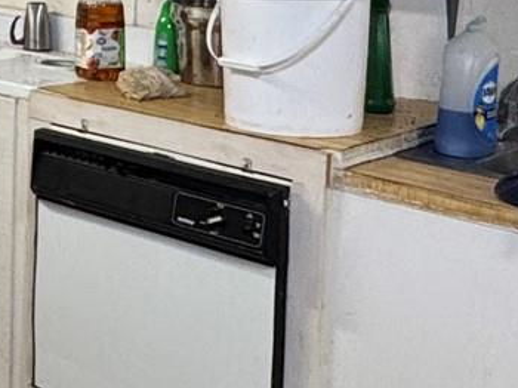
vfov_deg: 17.4
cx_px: -330
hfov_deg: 19.6
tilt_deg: -6.6
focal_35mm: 82
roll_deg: +0.3
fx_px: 1226
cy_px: -37
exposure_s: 1/60
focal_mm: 2.22
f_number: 2.2
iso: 200
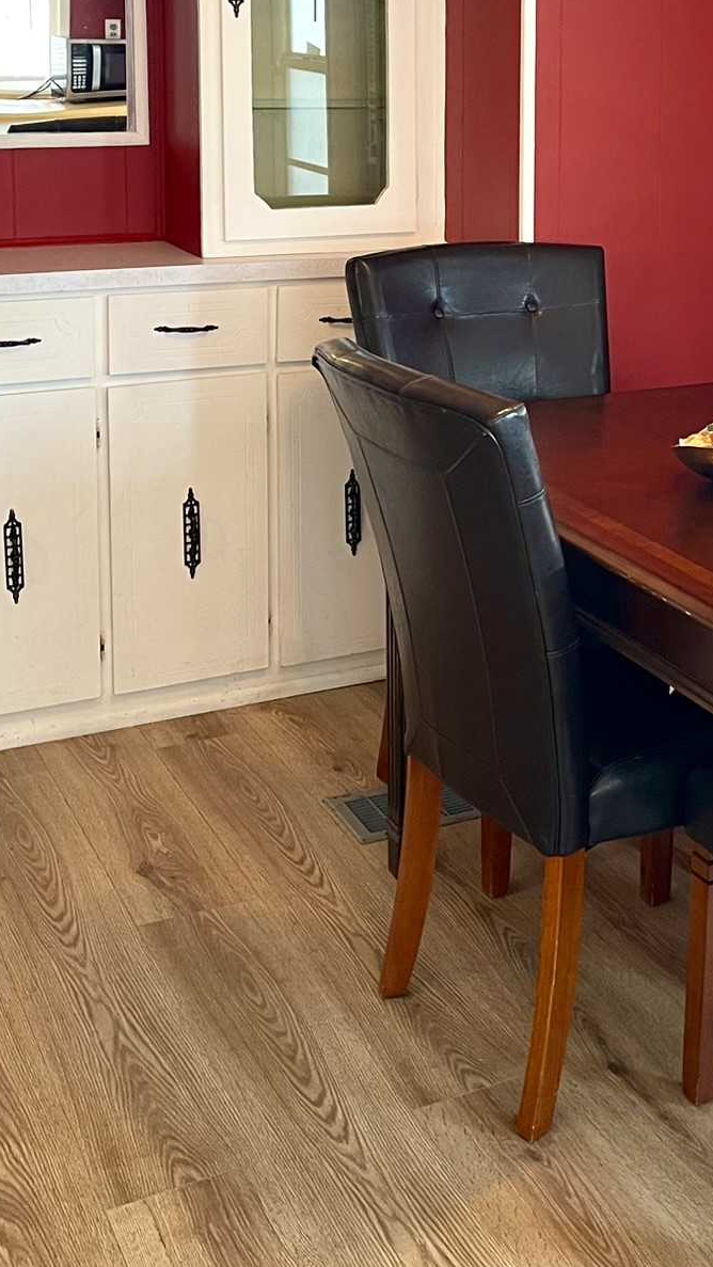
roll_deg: -0.7
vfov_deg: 43.1
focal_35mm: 47
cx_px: 661
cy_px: 423
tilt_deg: -13.9
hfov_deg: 24.6
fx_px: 1579
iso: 250
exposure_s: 1/60
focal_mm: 5.1
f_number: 1.6
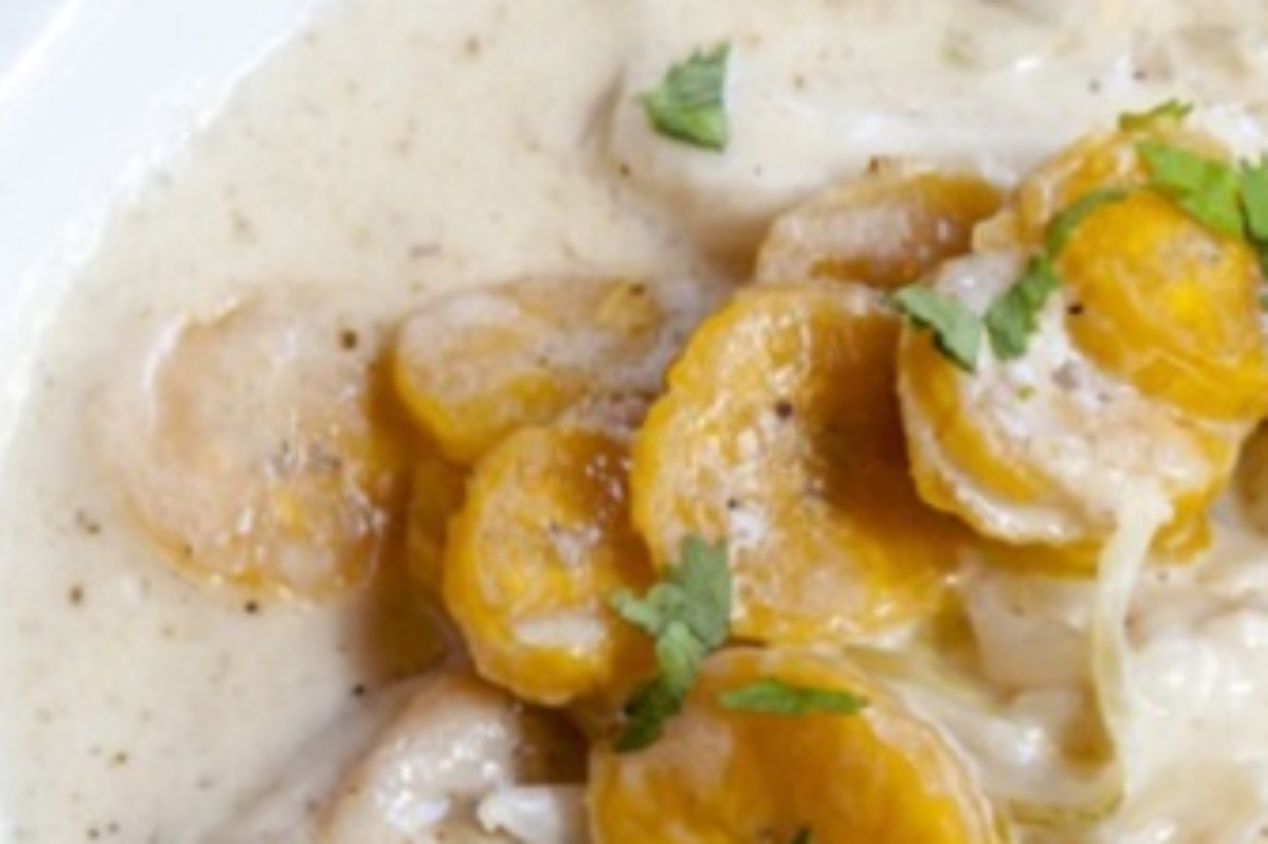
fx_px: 5206
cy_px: 738
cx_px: 1094
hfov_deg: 13.8
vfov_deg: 9.2
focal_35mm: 148
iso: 100
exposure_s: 1/6
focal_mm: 55
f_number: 5.6
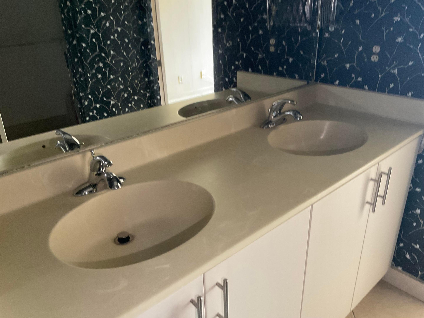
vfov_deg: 48.2
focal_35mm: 29
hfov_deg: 61.7
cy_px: 159
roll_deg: +1.3
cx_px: 212
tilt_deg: -26.6
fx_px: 355
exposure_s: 1/33
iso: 200
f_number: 1.8
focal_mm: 3
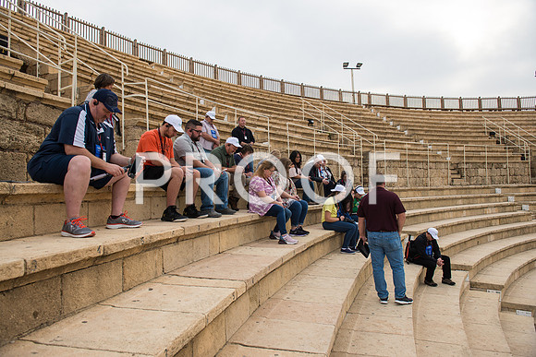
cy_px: 178
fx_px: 357
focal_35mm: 24
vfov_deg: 53.2
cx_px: 268
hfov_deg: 73.7
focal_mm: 24
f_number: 3.5
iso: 100
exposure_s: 1/400
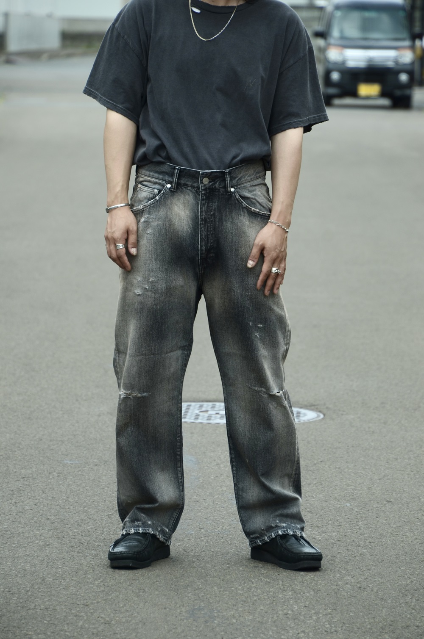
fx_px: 3991
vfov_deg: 9.2
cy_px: 320
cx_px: 212
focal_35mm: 225
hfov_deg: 6.1
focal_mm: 150
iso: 125
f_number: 6
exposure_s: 1/200
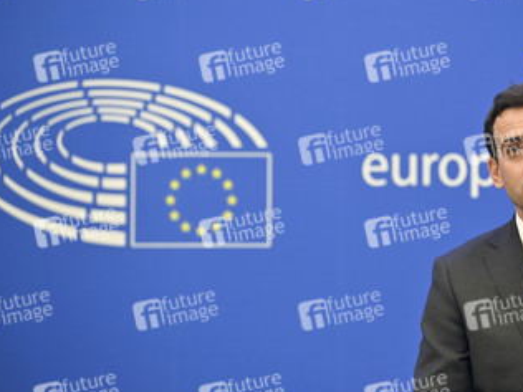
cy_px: 187
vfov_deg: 8.0
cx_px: 363
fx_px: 2795
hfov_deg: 10.7
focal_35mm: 185
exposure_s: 1/100
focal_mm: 135
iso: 400
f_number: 2.8
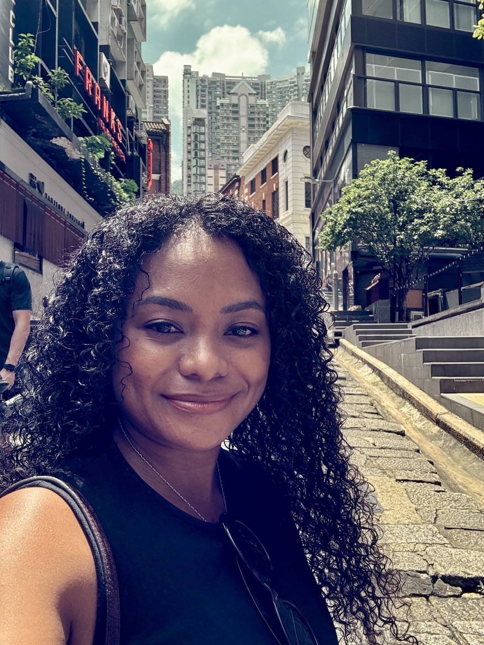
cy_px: 323
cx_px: 248
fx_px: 578
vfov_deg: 58.3
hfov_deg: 45.4
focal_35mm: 31
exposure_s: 1/261
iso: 25
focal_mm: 2.69
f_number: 1.9
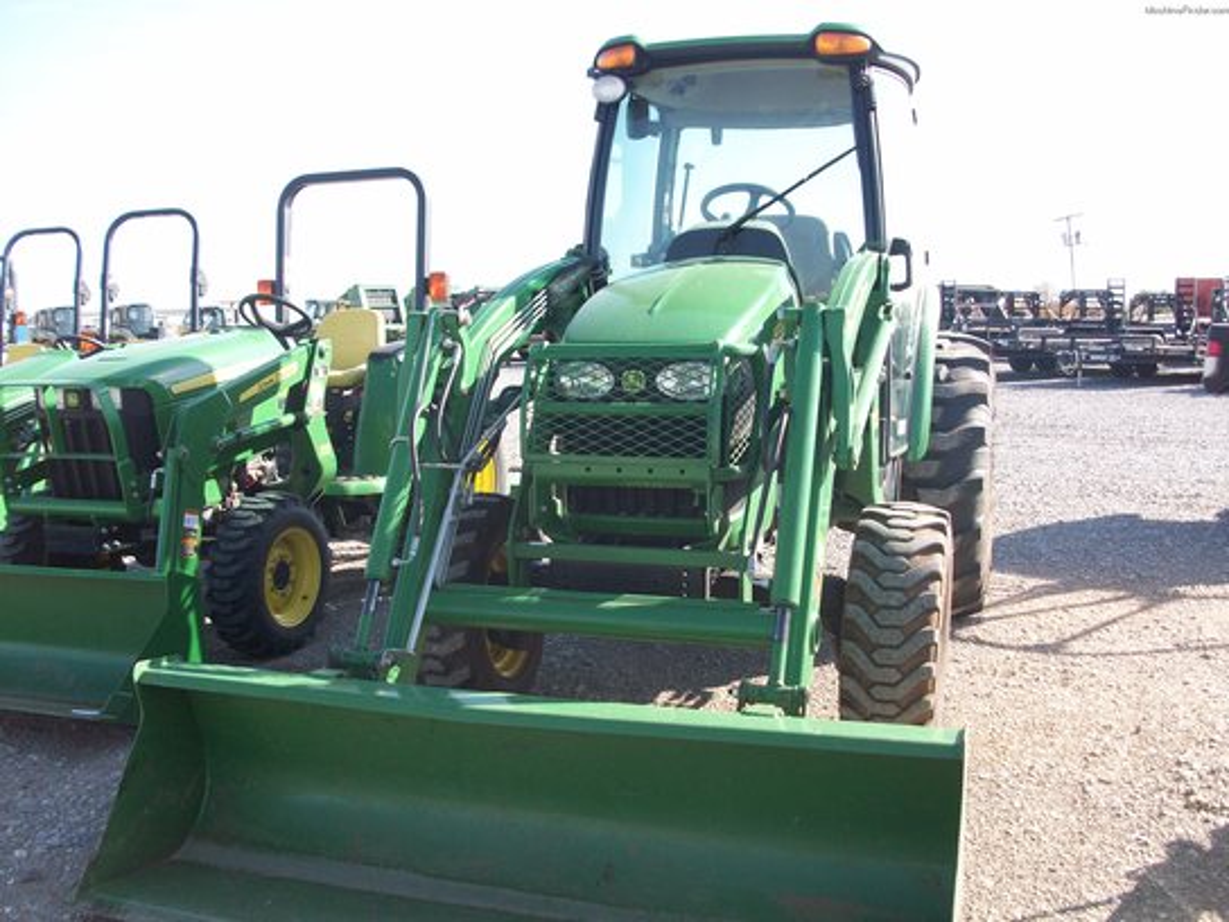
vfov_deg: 41.8
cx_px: 614
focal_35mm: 34
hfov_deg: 54.0
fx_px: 1207
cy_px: 461
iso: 64
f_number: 2.8
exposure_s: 1/314
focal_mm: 5.7
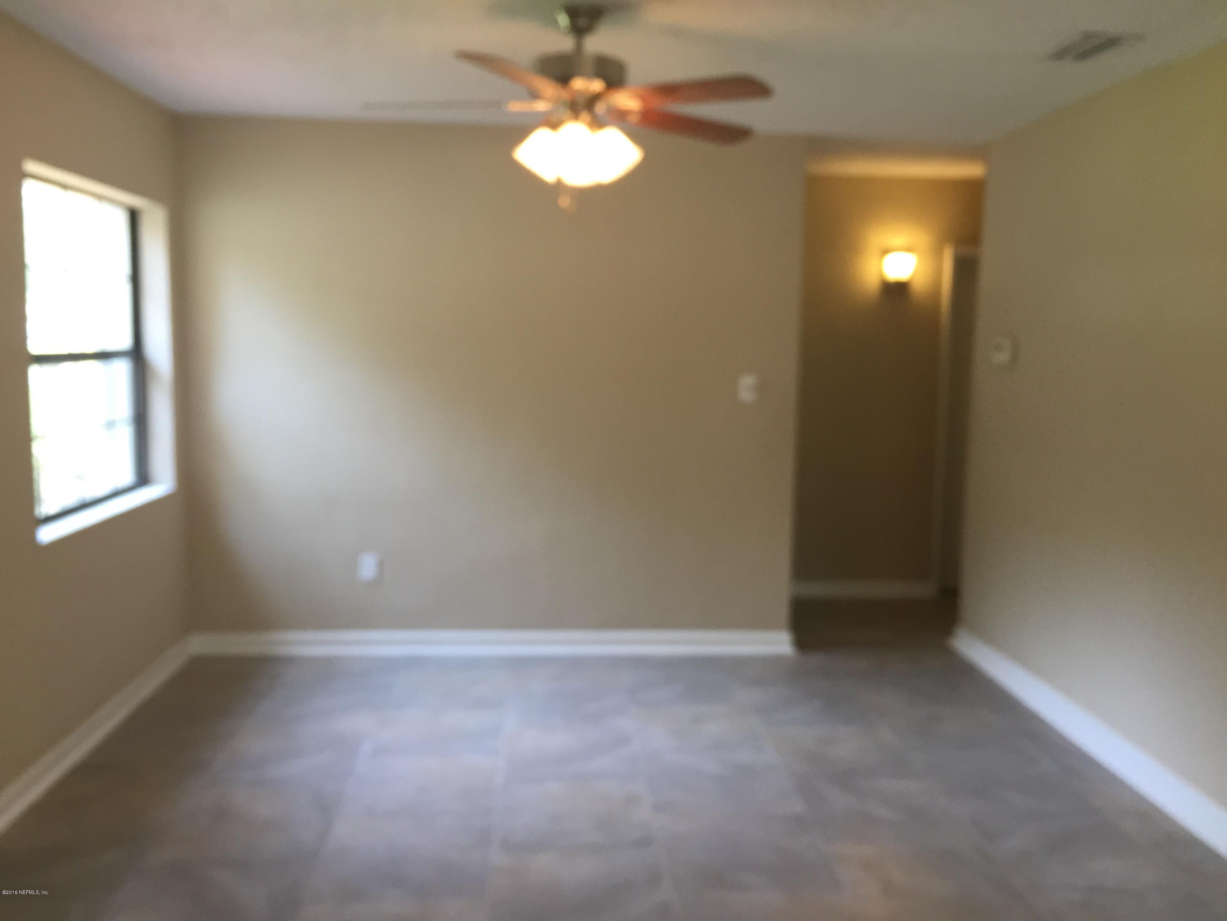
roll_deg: -2.0
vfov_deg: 48.2
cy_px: 460
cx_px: 614
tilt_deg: -6.0
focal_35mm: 29
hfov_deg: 61.7
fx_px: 1028
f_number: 2.2
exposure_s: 1/30
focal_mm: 4.15
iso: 40
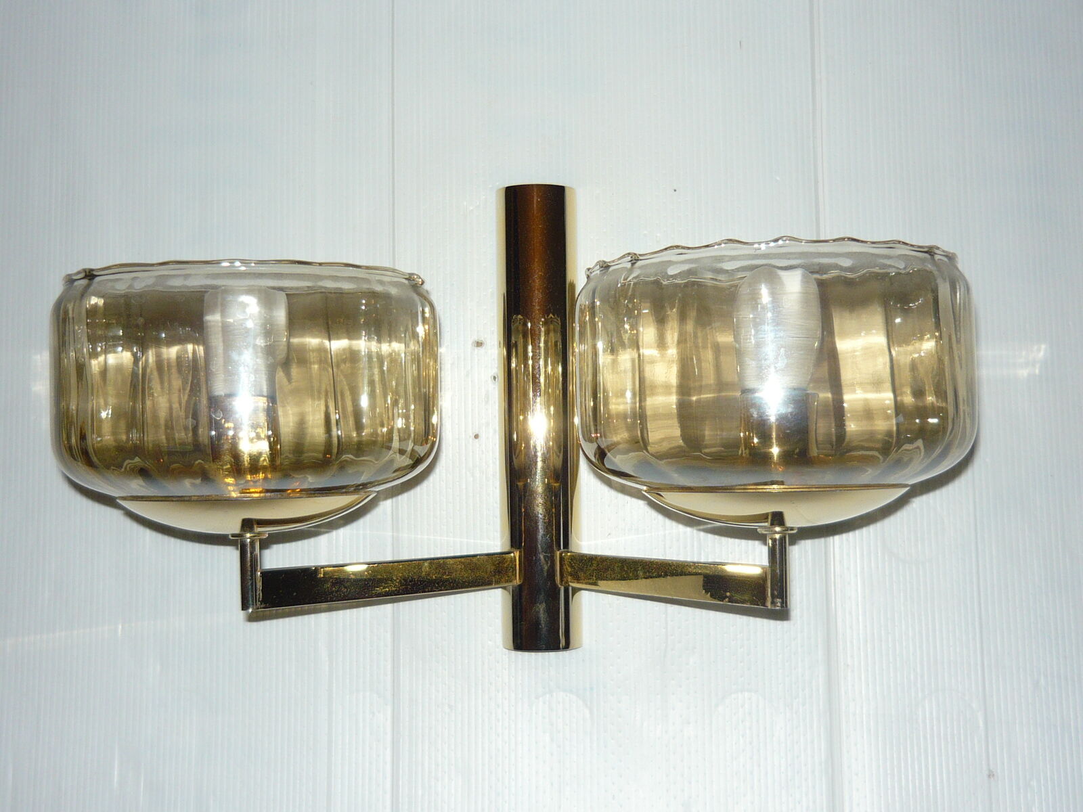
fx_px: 1408
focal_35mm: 45
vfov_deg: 32.2
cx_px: 542
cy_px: 406
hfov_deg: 42.1
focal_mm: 5.5
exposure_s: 1/30
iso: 100
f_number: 2.8
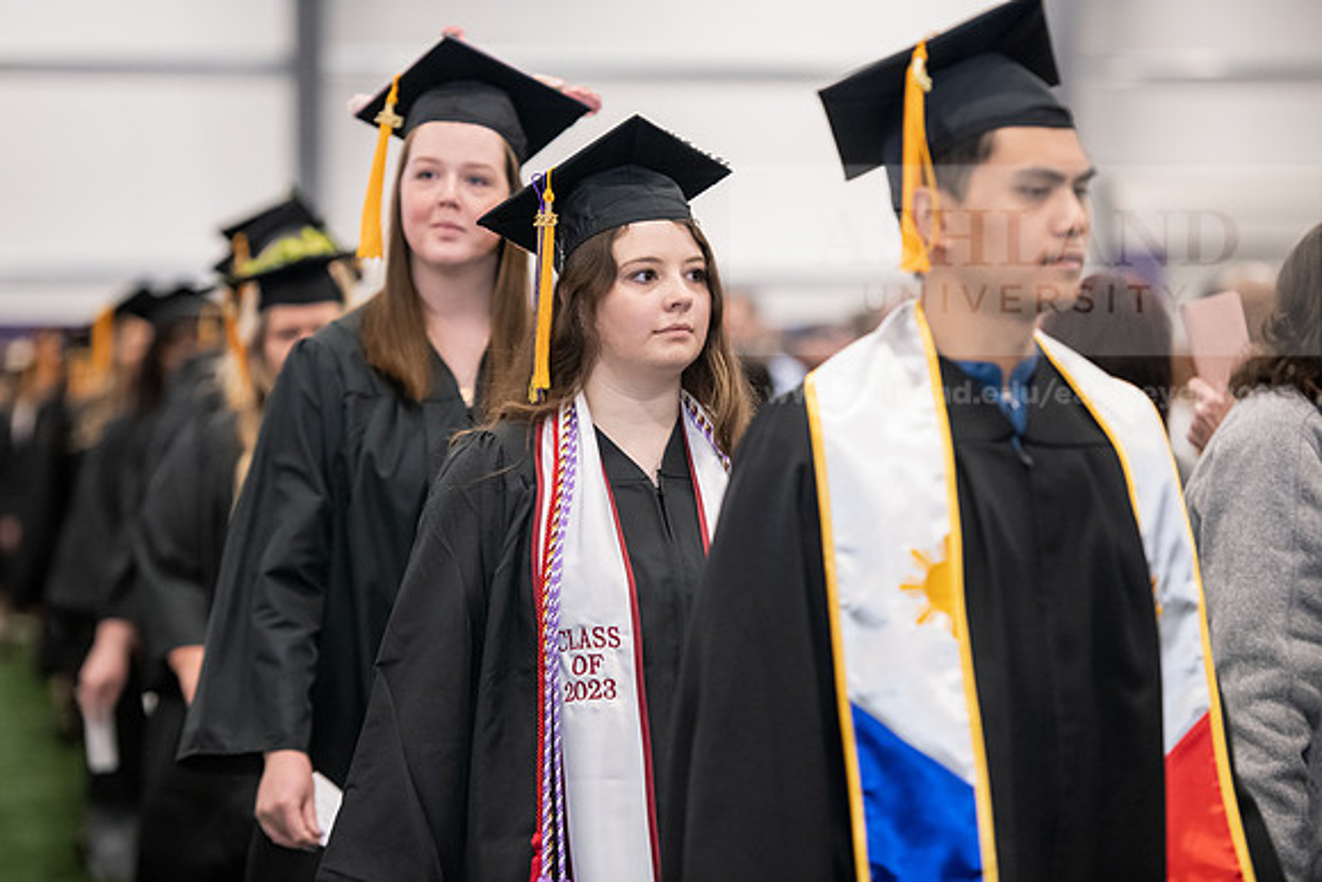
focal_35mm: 145
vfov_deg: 9.5
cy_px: 441
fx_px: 5326
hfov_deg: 14.2
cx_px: 661
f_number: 3.2
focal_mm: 145
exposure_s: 1/200
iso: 3200
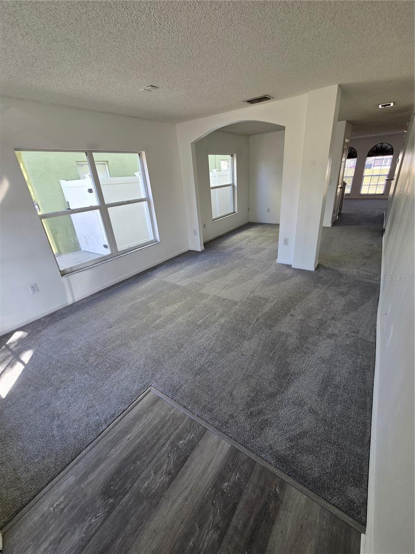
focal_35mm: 13
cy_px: 277
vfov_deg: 106.2
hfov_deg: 89.9
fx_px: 208
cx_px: 208
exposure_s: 1/120
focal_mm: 2.2
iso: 80
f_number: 2.2
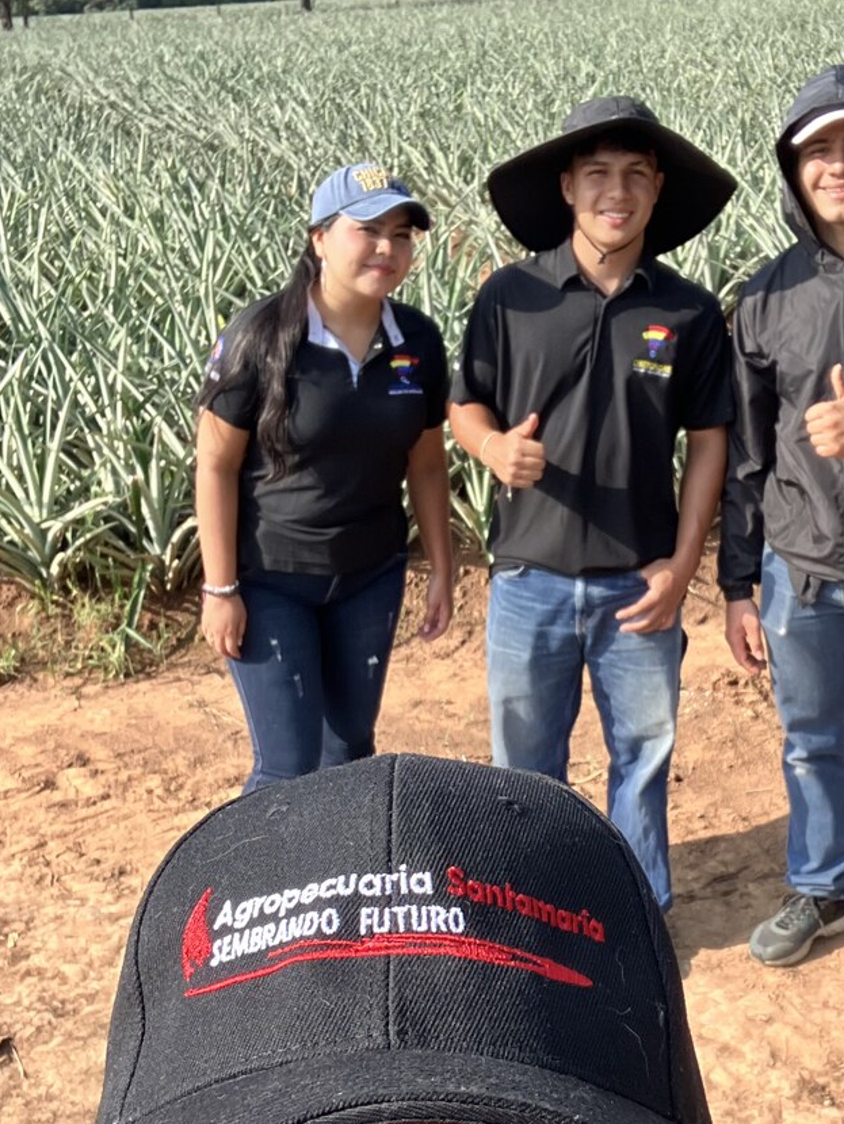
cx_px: 546
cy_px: 714
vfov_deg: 35.3
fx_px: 1755
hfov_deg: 26.9
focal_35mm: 54
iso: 20
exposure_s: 1/237
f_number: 2.2
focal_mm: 2.87
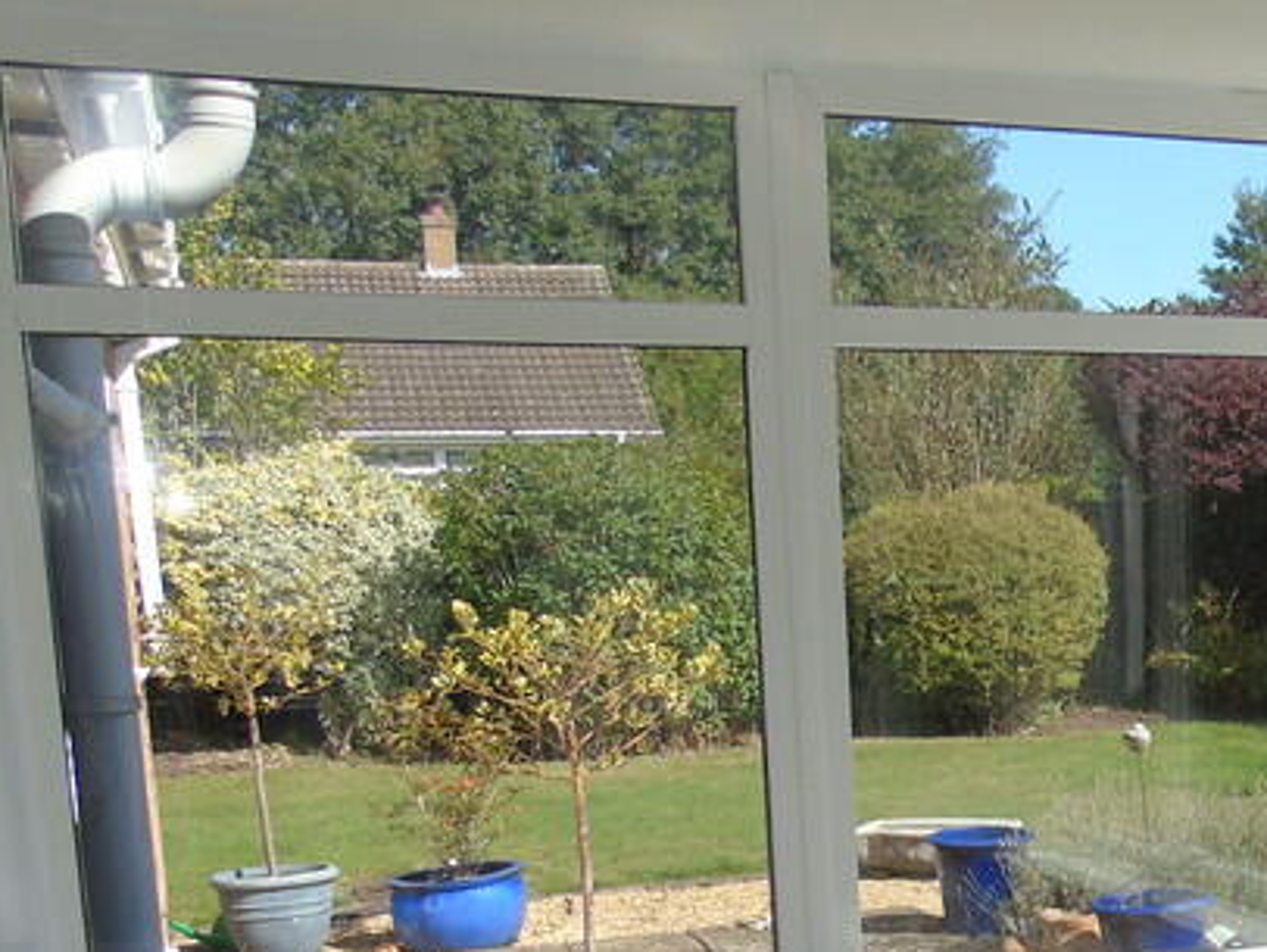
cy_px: 918
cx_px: 1392
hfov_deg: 28.0
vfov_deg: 22.5
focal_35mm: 63
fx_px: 2307
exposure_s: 1/500
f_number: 3.4
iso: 80
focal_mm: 4.4
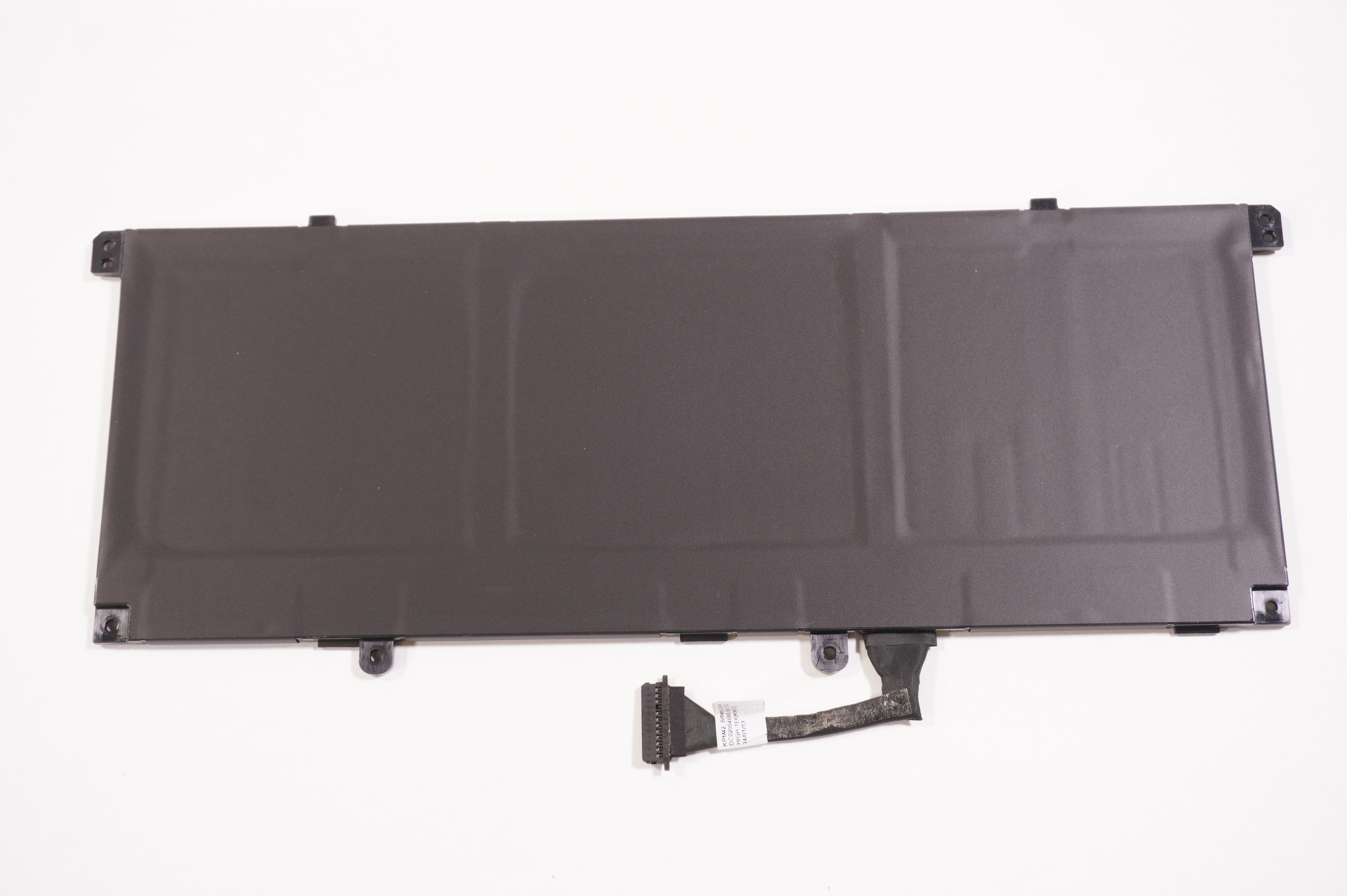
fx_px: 1738
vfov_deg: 28.9
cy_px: 448
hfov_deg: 42.4
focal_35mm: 46
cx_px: 674
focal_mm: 31
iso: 400
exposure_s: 1/50
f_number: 6.3
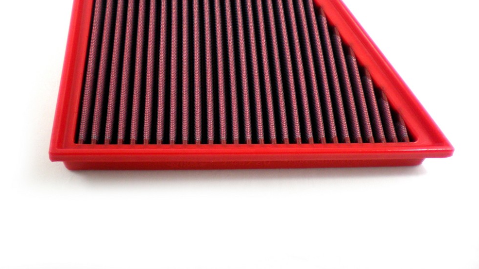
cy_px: 89
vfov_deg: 28.1
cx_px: 237
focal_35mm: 42
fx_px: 533
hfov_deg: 48.4
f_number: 3.1
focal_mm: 6.3
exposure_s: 1/53
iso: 200
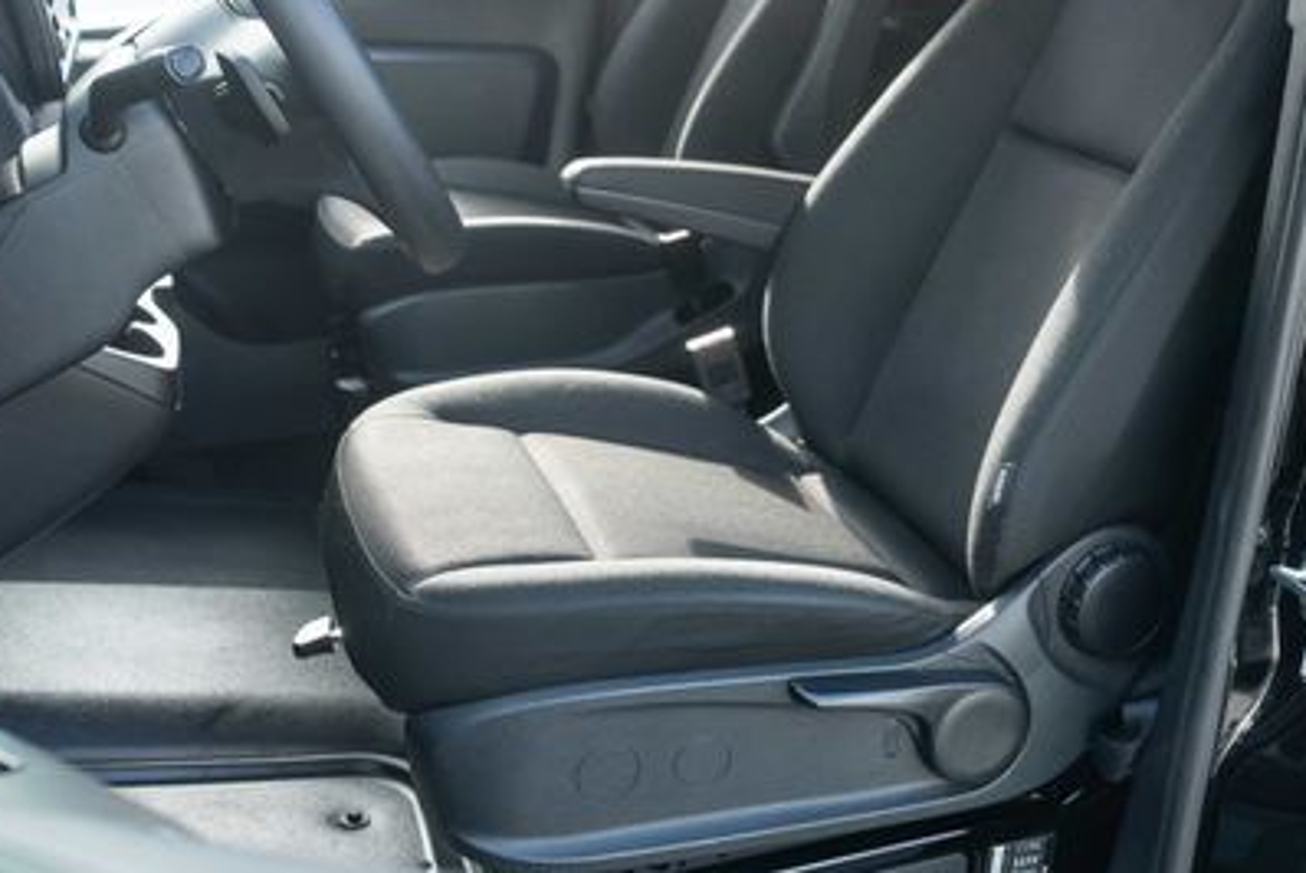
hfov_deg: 42.5
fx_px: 1634
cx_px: 948
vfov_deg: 29.6
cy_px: 245
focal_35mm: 45
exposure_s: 1/320
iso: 640
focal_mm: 28
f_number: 4
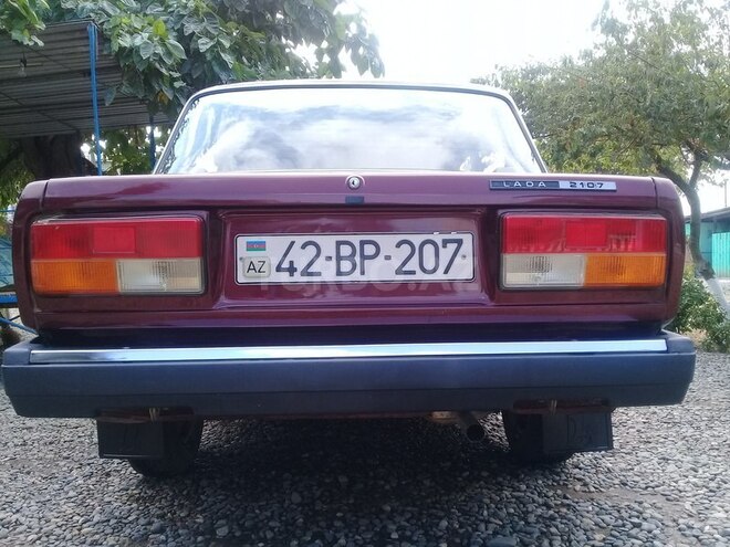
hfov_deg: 58.4
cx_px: 365
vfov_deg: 45.4
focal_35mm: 31
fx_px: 654
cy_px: 274
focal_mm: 3.3
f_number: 2.2
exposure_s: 1/228
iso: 50
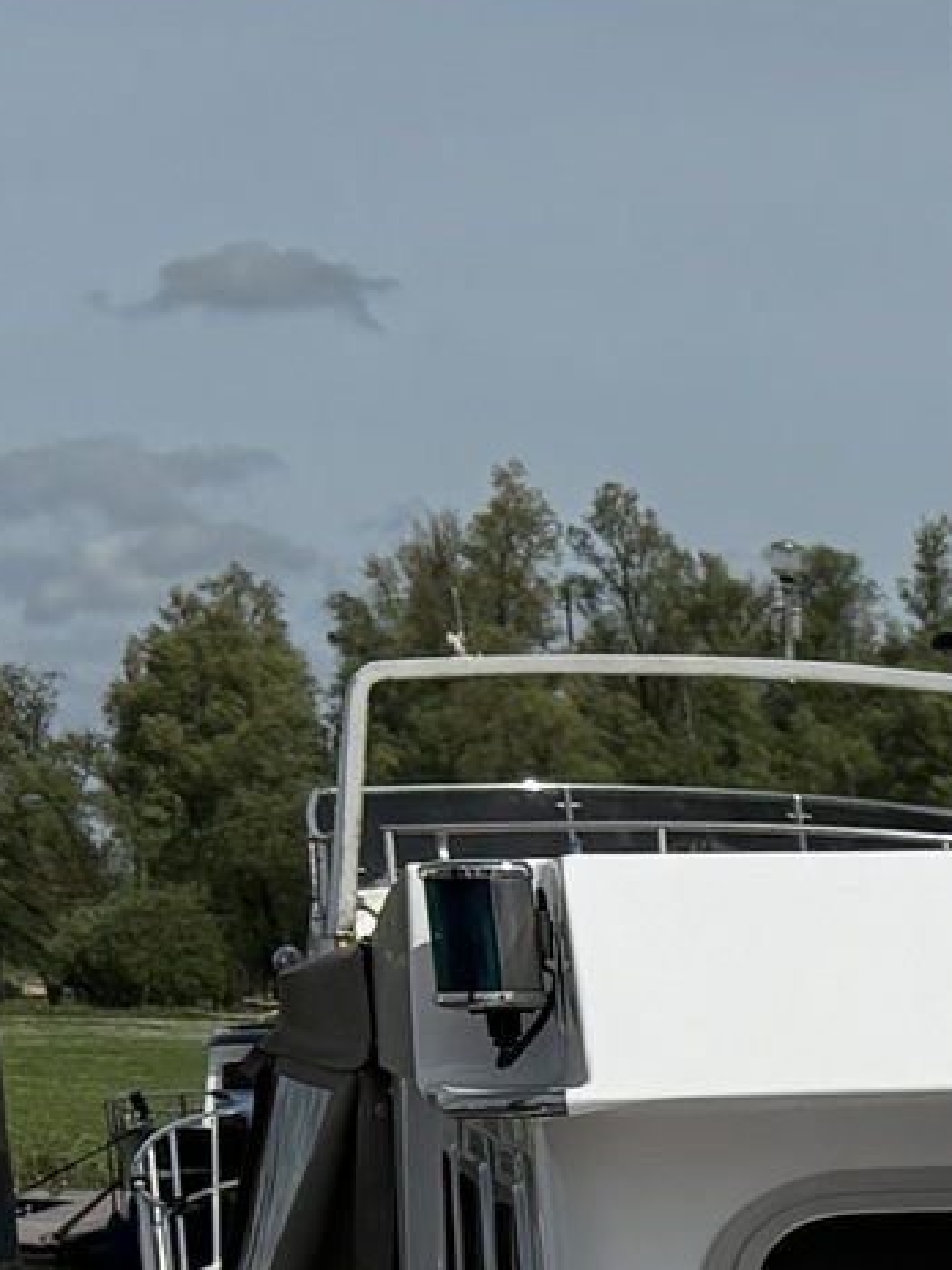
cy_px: 2396
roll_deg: -1.5
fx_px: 5134
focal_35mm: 140
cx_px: 2440
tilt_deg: -14.7
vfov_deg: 12.6
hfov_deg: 9.3
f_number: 1.6
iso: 50
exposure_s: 1/13889
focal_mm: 5.96
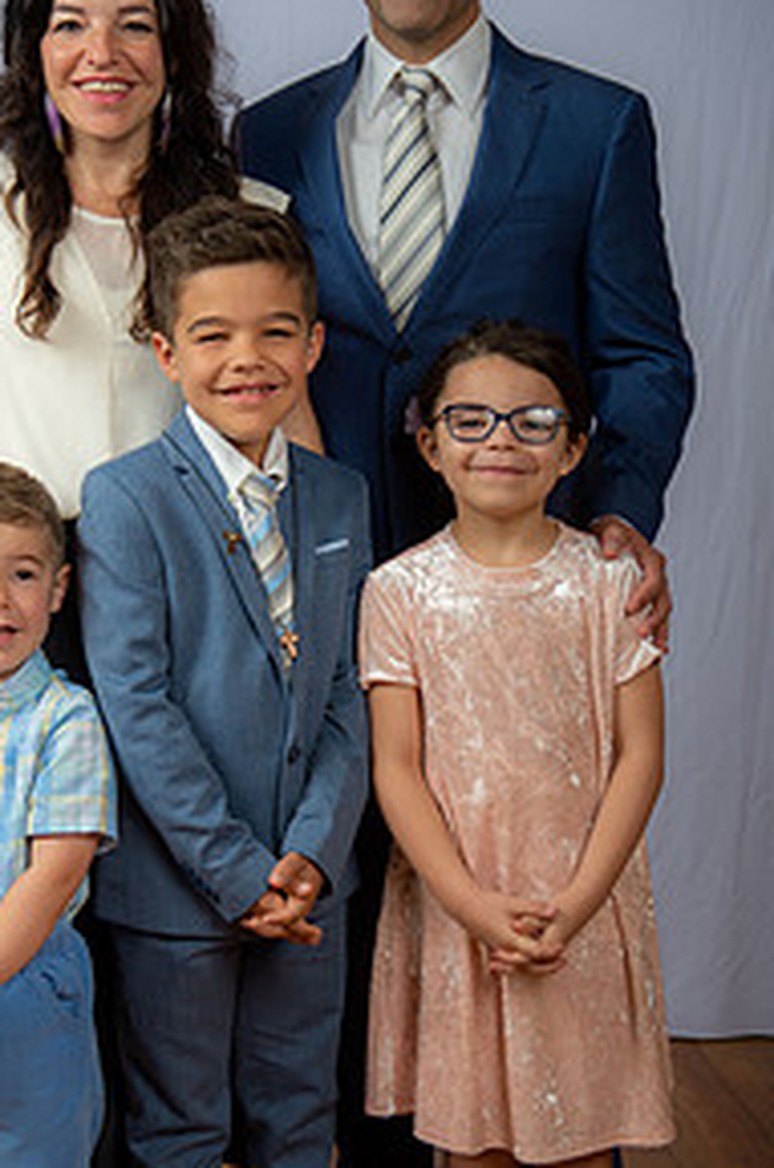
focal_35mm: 75
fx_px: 2427
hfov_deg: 18.1
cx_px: 278
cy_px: 673
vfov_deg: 27.0
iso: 250
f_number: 6.3
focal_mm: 48
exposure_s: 1/200
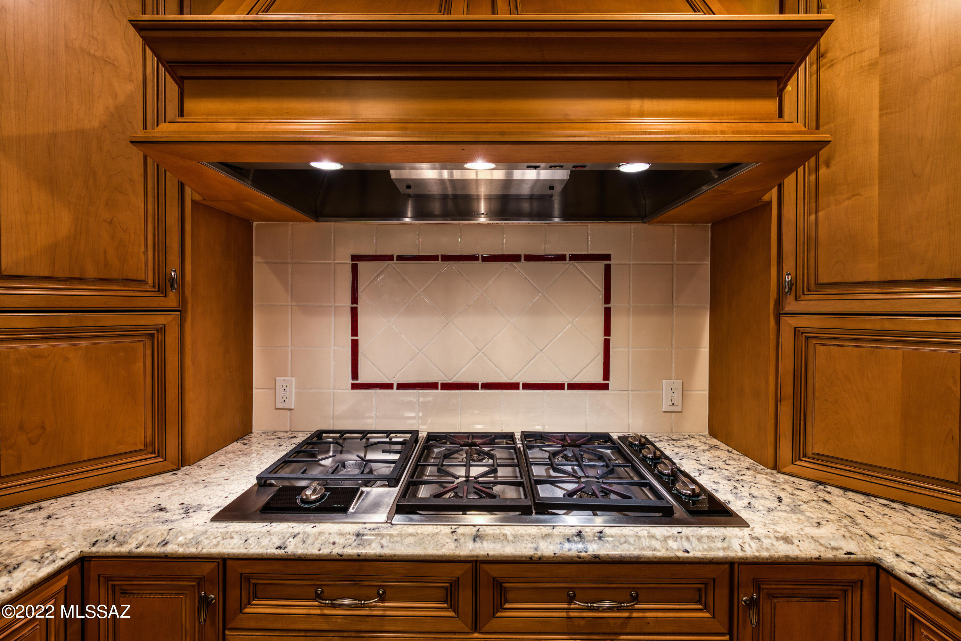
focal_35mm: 14
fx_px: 374
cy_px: 320
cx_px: 480
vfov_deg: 81.2
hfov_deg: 104.2
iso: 100
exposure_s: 1/20
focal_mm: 14
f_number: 10
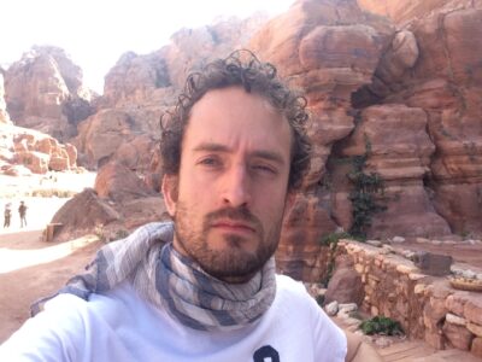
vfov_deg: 42.9
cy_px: 181
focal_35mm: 33
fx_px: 459
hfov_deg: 55.4
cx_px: 241
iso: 50
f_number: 2.4
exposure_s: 1/216
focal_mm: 2.15
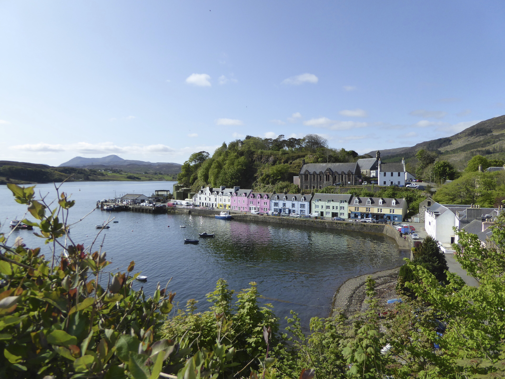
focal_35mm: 25
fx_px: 365
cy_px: 190
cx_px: 252
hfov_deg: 69.4
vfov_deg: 54.9
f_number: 3.3
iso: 160
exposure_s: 1/1300
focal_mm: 4.3
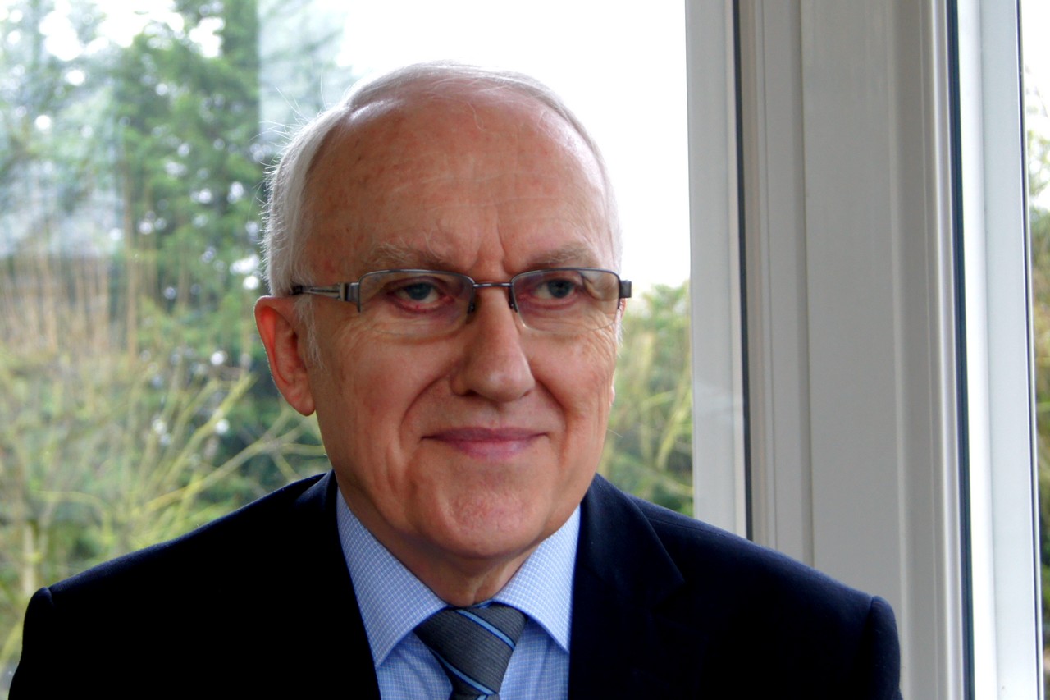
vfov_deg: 25.7
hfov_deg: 37.9
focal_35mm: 52
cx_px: 525
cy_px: 350
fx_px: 1531
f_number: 5
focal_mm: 35
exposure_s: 1/60
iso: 250
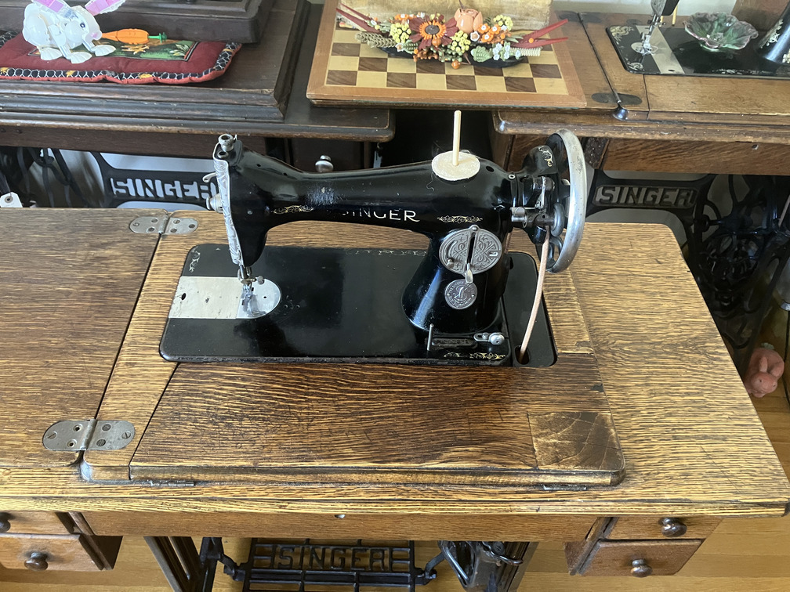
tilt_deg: -45.1
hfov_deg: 63.4
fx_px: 639
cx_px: 395
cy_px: 296
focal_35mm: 28
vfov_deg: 49.7
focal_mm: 3.99
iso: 400
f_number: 1.8
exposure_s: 1/35
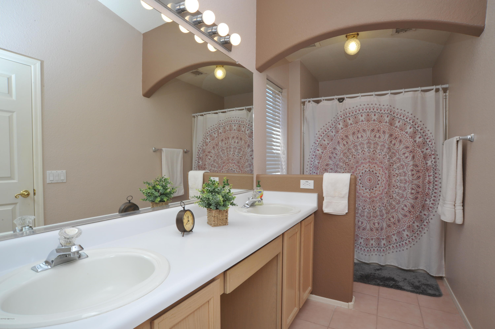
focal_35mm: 18
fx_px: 247
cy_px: 164
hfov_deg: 90.0
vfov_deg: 67.3
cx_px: 248
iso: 640
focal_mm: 18
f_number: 20
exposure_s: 1/40
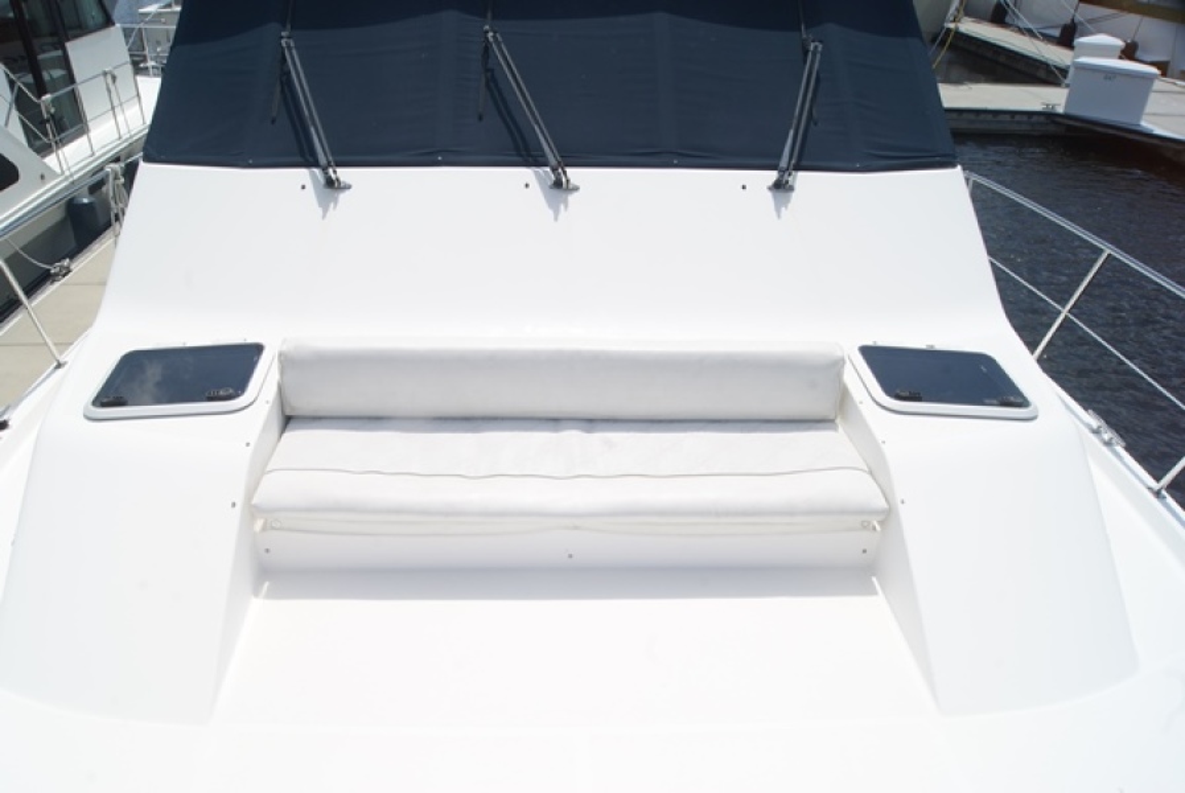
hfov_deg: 67.3
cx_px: 592
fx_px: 890
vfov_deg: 48.0
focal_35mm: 27
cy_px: 396
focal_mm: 18
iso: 100
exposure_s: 1/160
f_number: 16
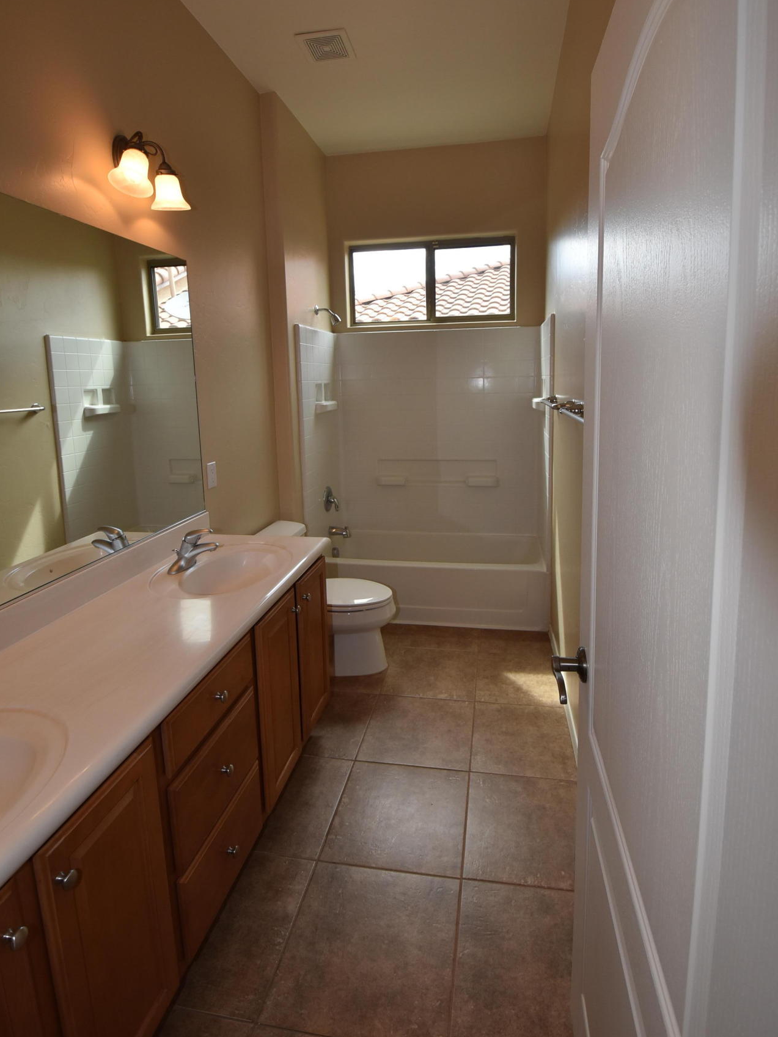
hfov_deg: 74.7
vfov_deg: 90.5
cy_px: 450
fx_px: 510
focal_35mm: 17
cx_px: 404
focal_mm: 10
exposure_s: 1/125
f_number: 5.6
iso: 450
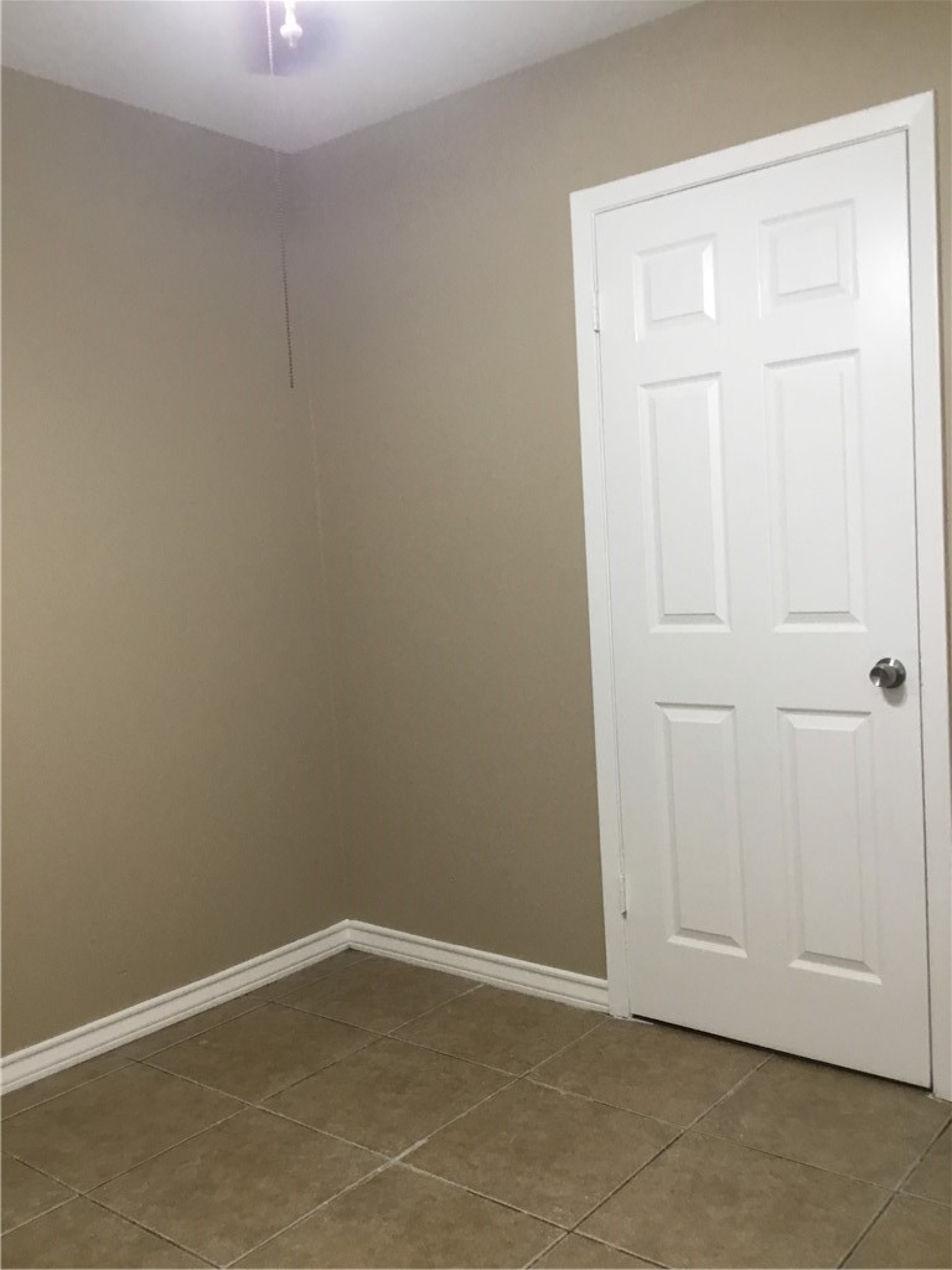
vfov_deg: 58.4
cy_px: 635
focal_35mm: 31
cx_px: 476
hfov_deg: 45.4
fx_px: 1137
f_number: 2.4
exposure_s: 1/30
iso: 80
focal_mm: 3.3
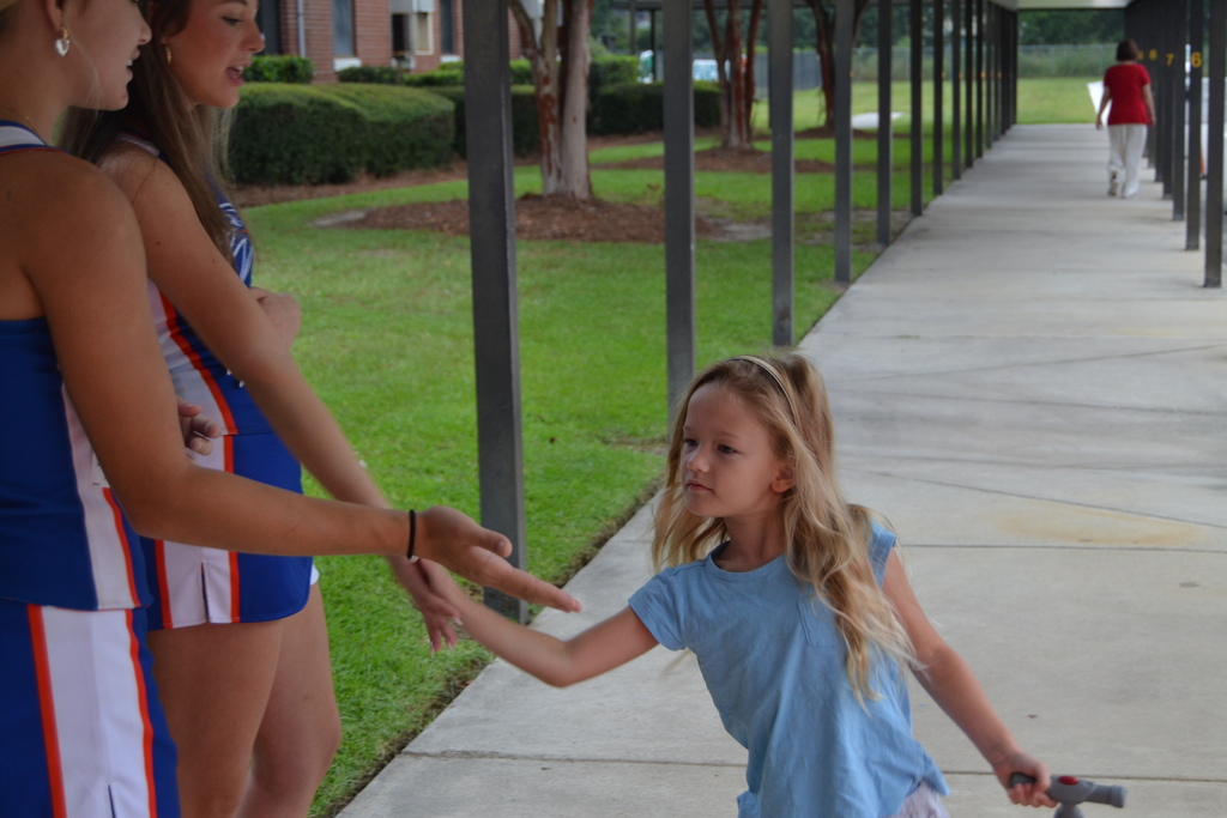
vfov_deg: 20.2
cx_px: 614
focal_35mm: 68
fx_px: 2301
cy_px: 409
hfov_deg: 29.9
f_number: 5.3
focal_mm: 45
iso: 450
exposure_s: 1/60
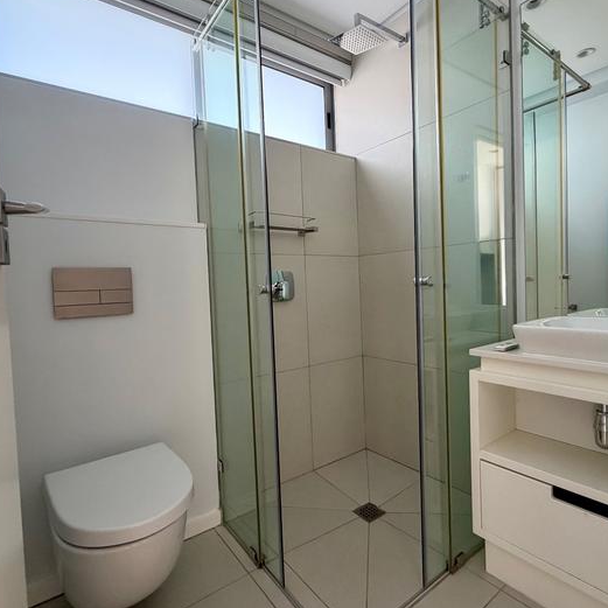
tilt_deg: -2.7
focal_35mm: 19
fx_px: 378
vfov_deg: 77.7
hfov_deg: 77.6
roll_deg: +1.6
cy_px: 298
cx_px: 321
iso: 200
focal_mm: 2.22
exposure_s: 1/121
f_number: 2.2
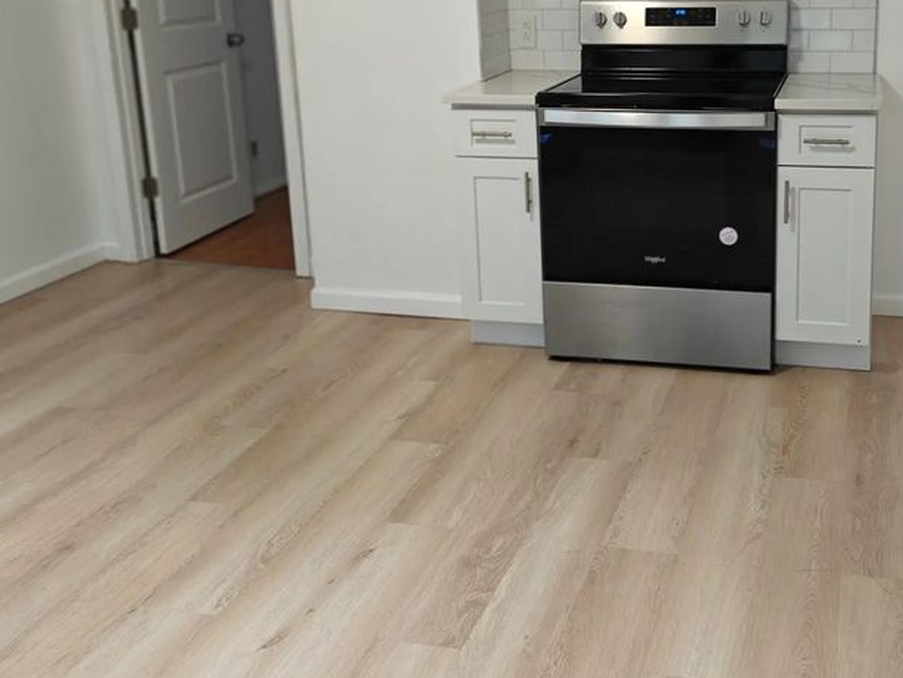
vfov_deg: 35.2
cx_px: 631
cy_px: 174
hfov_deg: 45.8
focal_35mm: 40
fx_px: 1044
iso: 250
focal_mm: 5.59
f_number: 2.8
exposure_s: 1/60
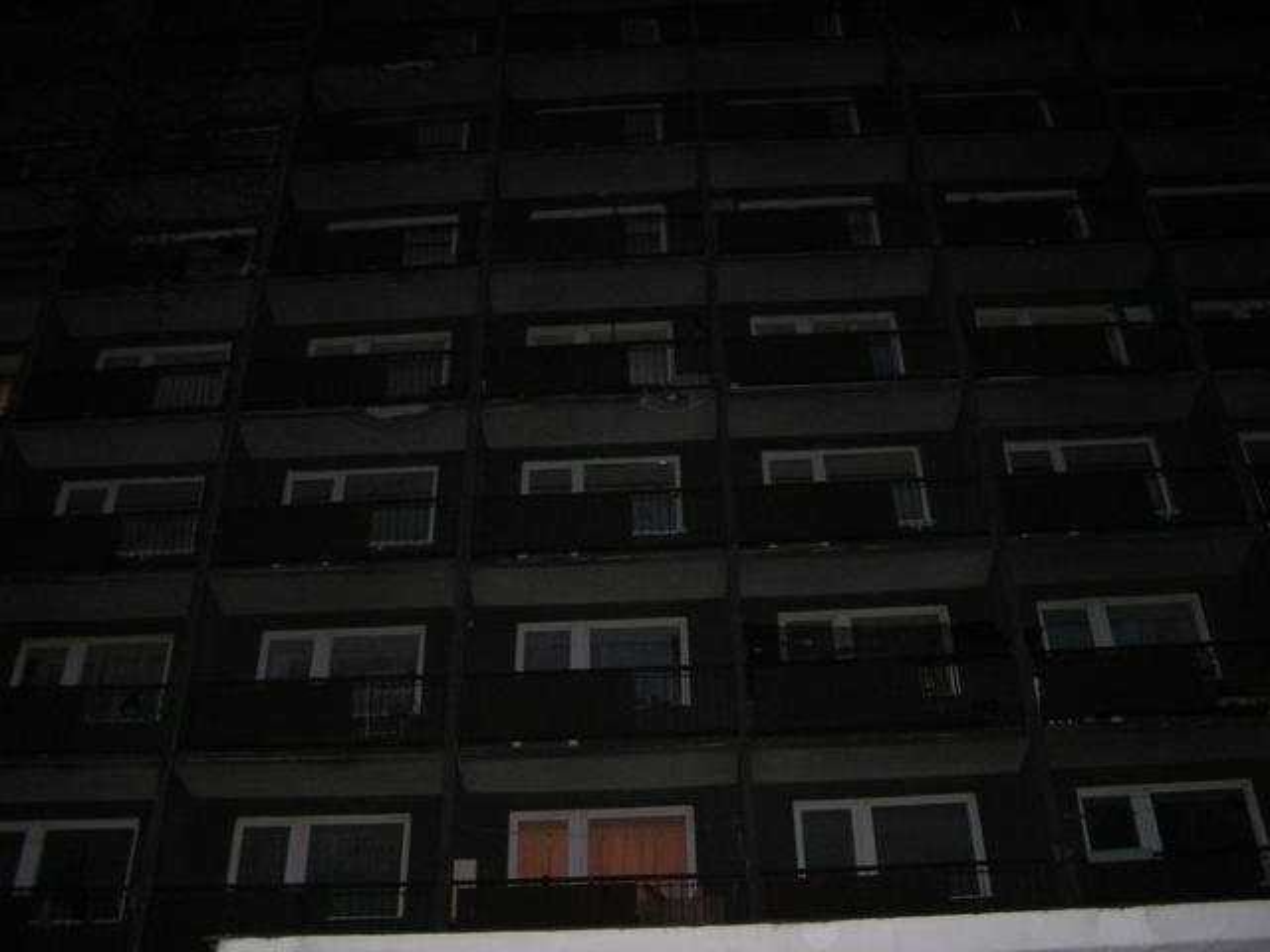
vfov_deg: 37.7
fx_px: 1394
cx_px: 635
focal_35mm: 38
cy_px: 476
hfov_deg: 49.0
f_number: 2.8
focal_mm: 5.8
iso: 200
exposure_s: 1/40
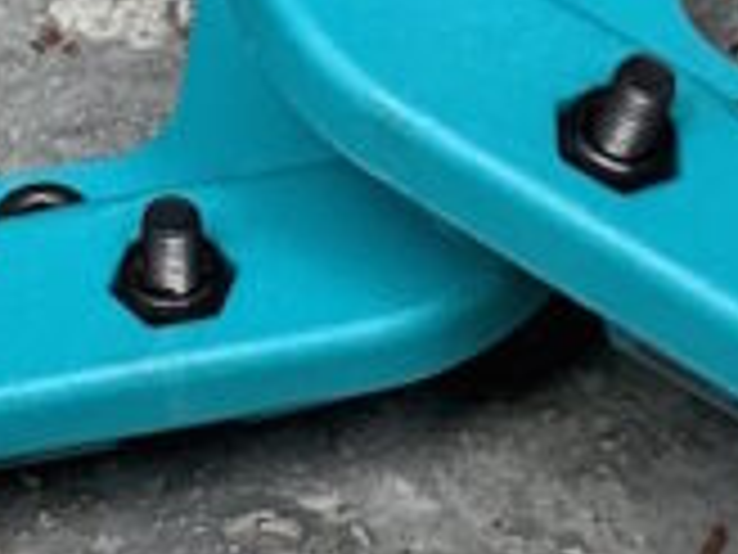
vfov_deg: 9.0
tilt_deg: -43.9
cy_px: -221
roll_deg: +1.9
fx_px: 3454
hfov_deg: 12.2
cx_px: 549
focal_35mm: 162
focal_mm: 4.25
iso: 100
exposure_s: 1/114
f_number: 1.8
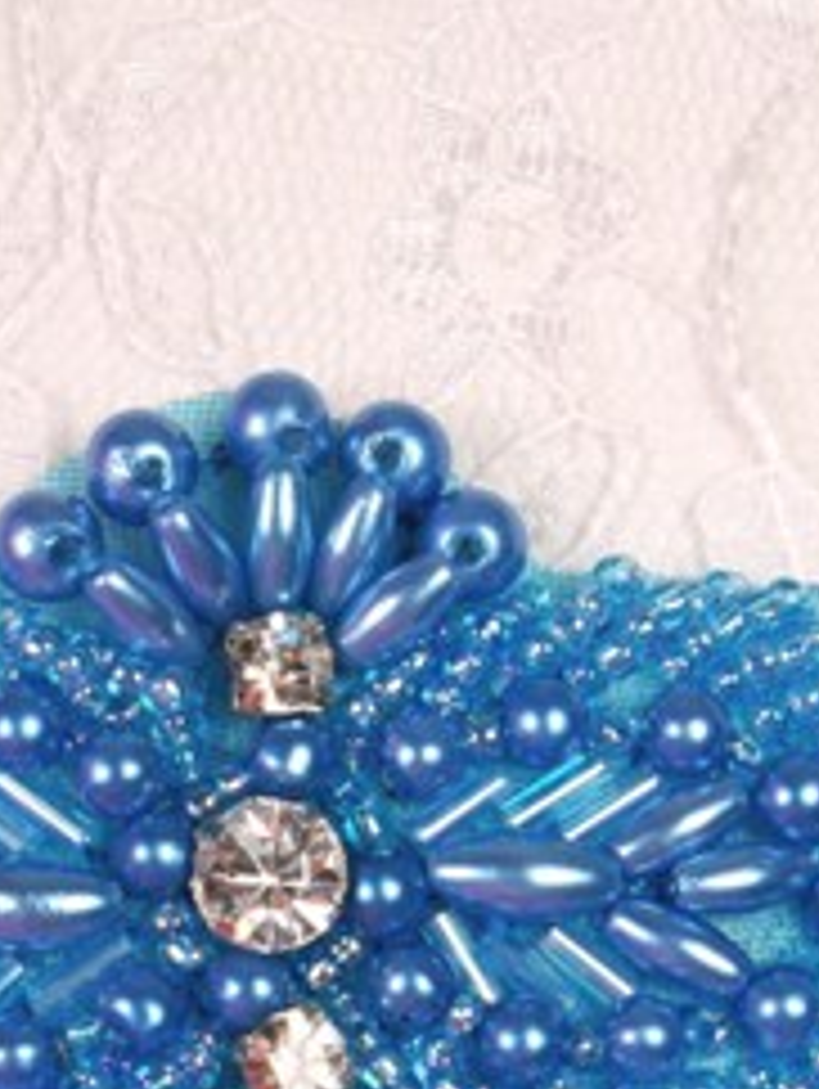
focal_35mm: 95
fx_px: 2992
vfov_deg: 20.3
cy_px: 932
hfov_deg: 15.5
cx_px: 254
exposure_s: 1/250
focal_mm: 8.3
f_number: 4.7
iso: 80
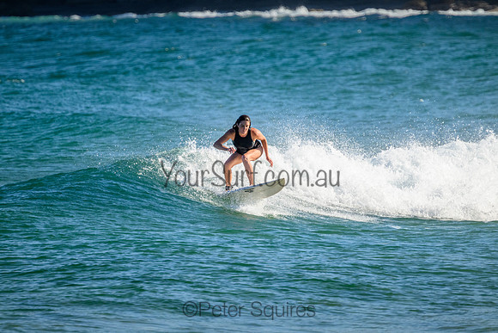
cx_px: 249
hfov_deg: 2.6
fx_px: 11069
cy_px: 166
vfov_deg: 1.7
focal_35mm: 800
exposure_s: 1/2000
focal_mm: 800
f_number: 11
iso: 1800
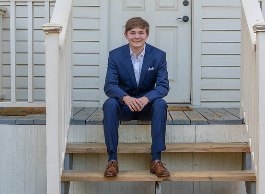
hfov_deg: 24.9
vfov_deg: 18.4
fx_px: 599
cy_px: 94
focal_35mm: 79
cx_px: 140
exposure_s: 1/320
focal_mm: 70
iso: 320
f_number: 3.2
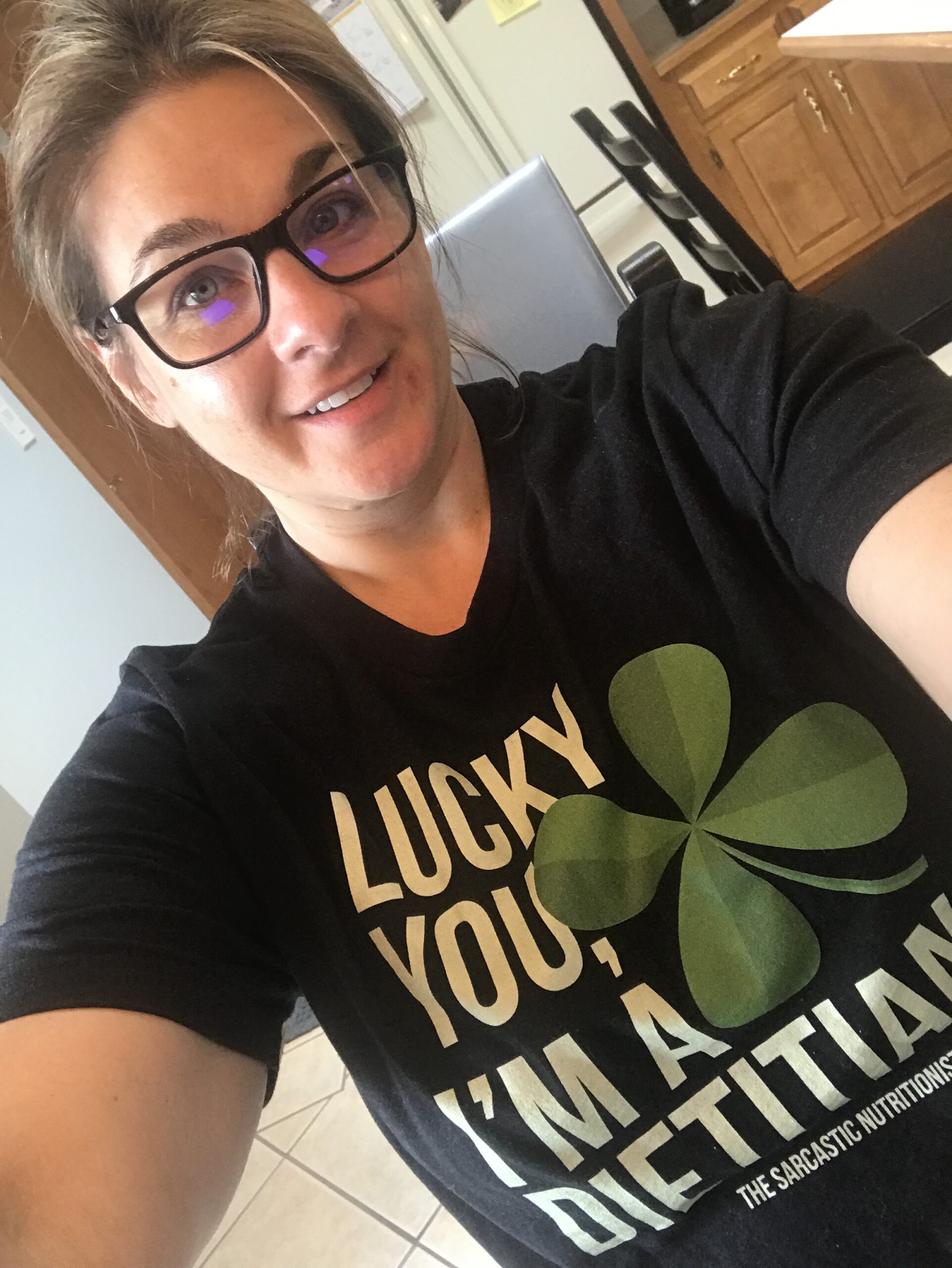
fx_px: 1172
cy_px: 634
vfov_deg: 56.8
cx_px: 476
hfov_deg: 44.2
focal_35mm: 32
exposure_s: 1/40
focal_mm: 2.87
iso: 125
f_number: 2.2
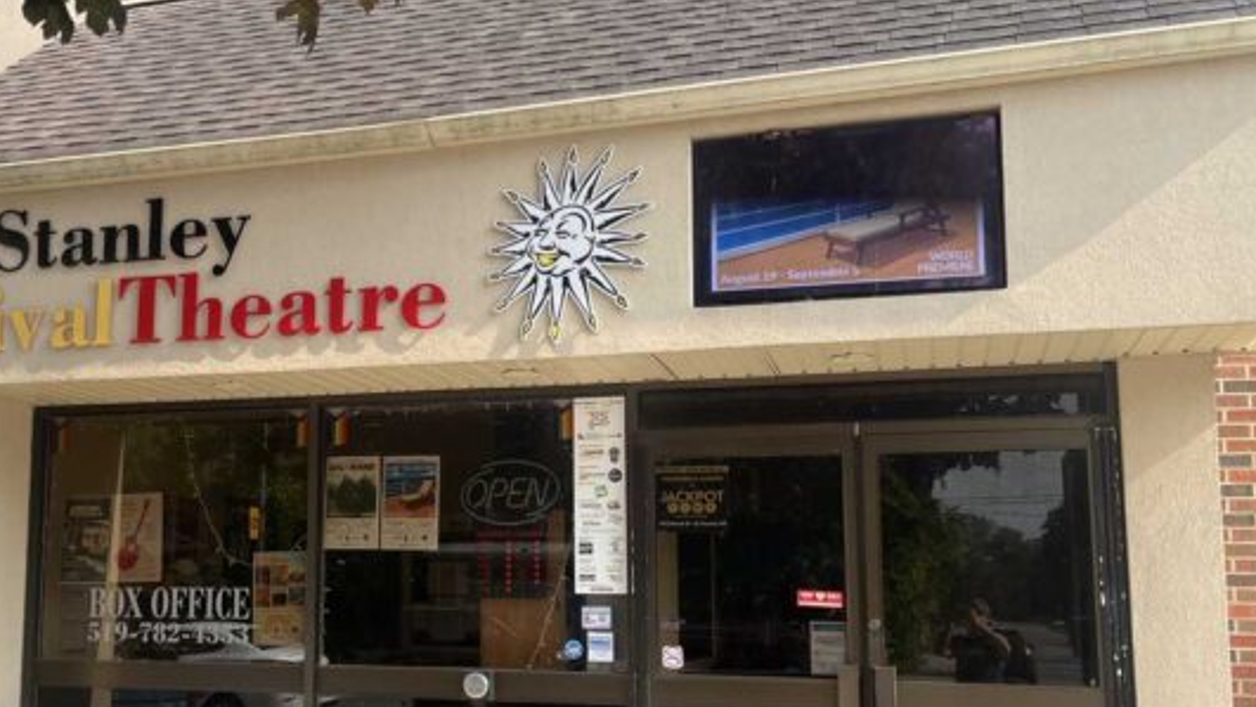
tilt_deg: +6.7
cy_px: 414
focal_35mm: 41
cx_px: 478
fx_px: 1366
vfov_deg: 29.0
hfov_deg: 49.0
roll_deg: -0.1
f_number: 1.6
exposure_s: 1/1129
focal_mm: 5.1
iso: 50
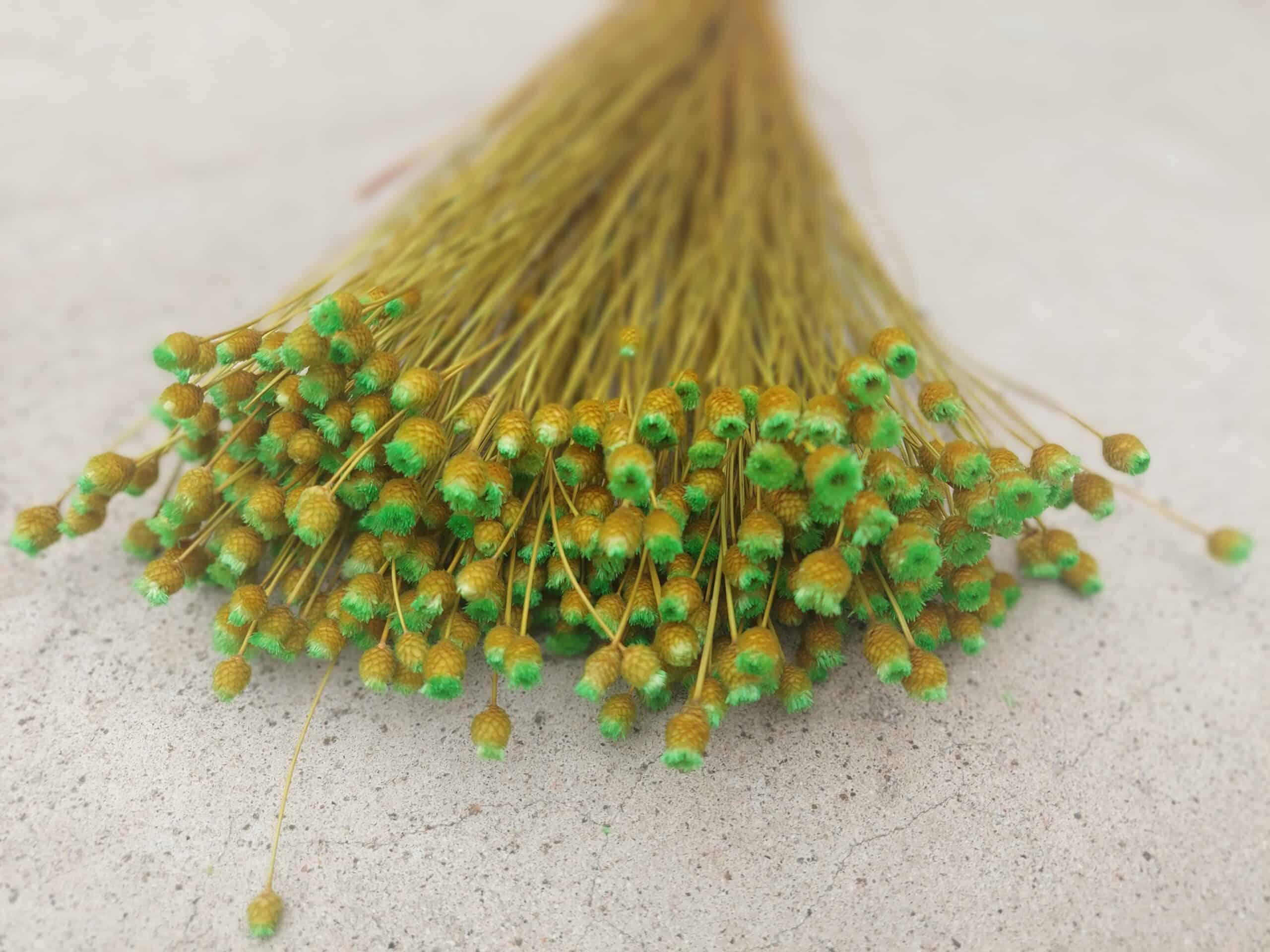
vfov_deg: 56.8
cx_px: 635
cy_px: 476
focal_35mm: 24
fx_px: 881
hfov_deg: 71.6
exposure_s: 1/370
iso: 40
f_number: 1.8
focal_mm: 5.23
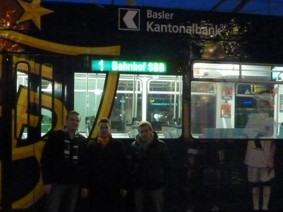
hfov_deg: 50.4
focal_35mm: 36
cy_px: 122
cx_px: 93
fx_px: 294
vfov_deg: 39.5
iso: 1600
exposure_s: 1/15
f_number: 3.3
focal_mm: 4.5
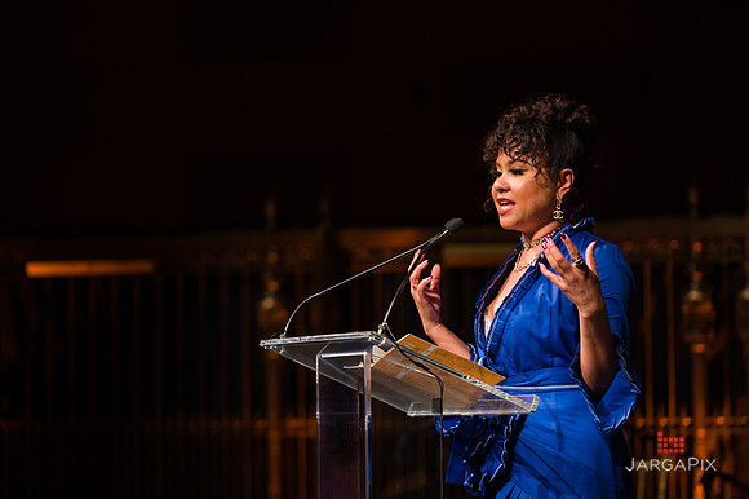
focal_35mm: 170
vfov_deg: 8.1
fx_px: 3535
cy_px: 250
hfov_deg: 12.1
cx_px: 374
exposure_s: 1/320
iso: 1600
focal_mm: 170
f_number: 3.2
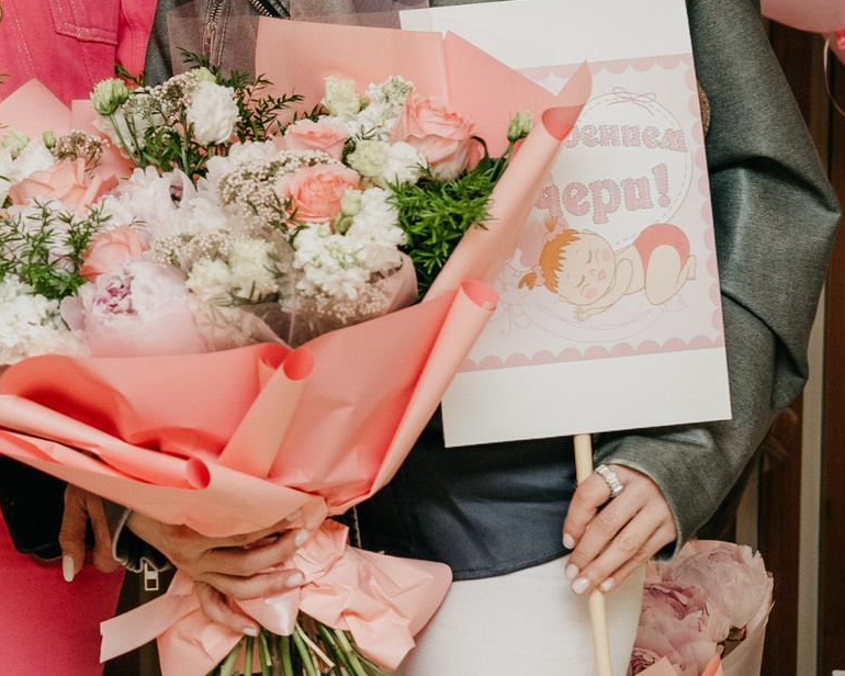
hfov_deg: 11.8
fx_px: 4026
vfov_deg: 9.6
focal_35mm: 161
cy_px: 93
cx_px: -111
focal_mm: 45
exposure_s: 1/160
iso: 200
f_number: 4
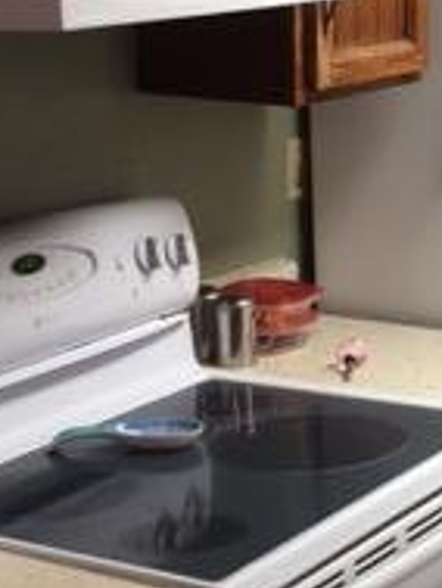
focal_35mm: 98
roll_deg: +0.8
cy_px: 408
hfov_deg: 15.0
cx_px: 352
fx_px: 1667
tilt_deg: -21.4
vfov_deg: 19.9
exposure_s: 1/30
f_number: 2.2
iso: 64
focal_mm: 4.15
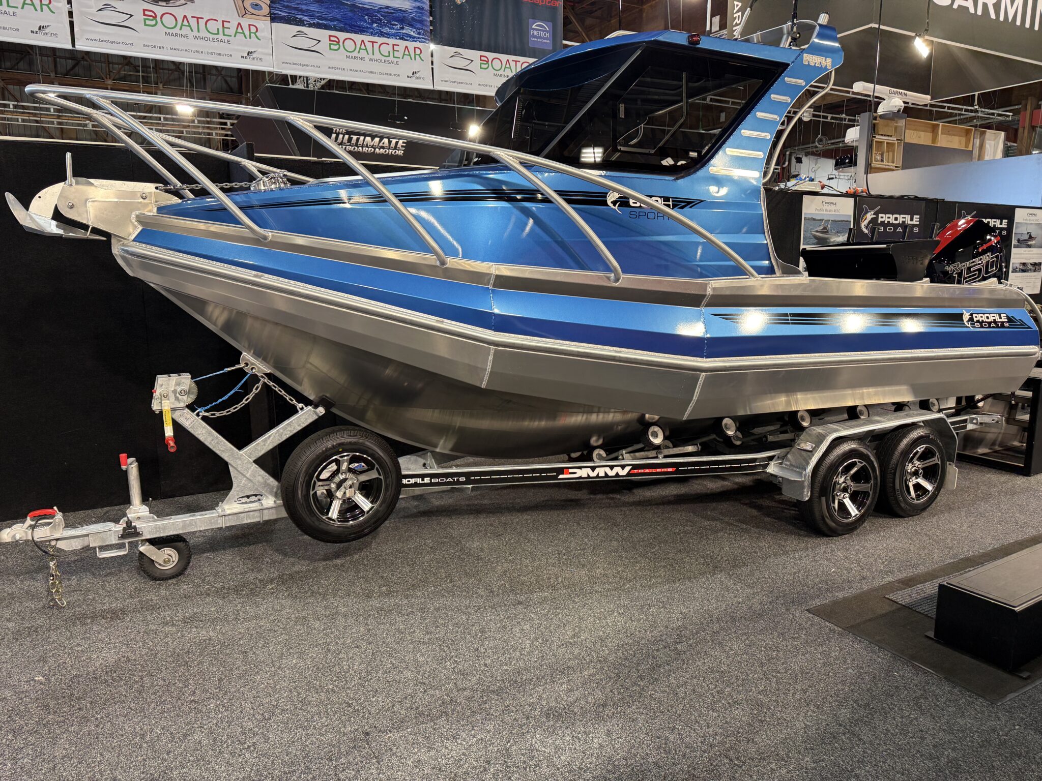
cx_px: 521
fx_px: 722
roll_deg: +0.0
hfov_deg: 71.6
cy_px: 390
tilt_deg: -9.0
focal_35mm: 24
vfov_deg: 56.8
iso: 125
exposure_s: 1/50
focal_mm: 6.76
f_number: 1.78
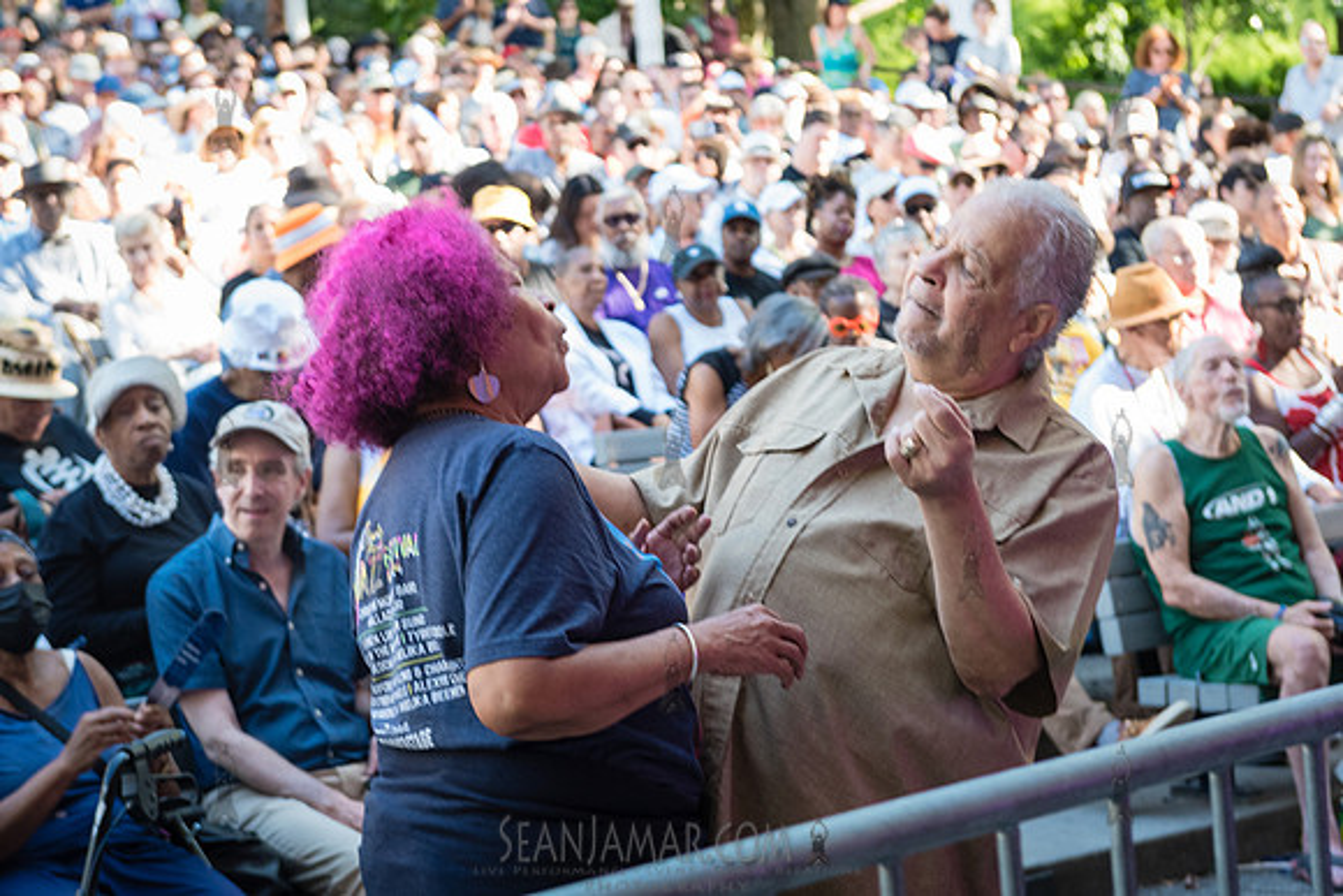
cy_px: 470
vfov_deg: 17.0
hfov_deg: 25.2
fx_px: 3006
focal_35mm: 81
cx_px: 568
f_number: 4
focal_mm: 62
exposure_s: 1/200
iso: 1000
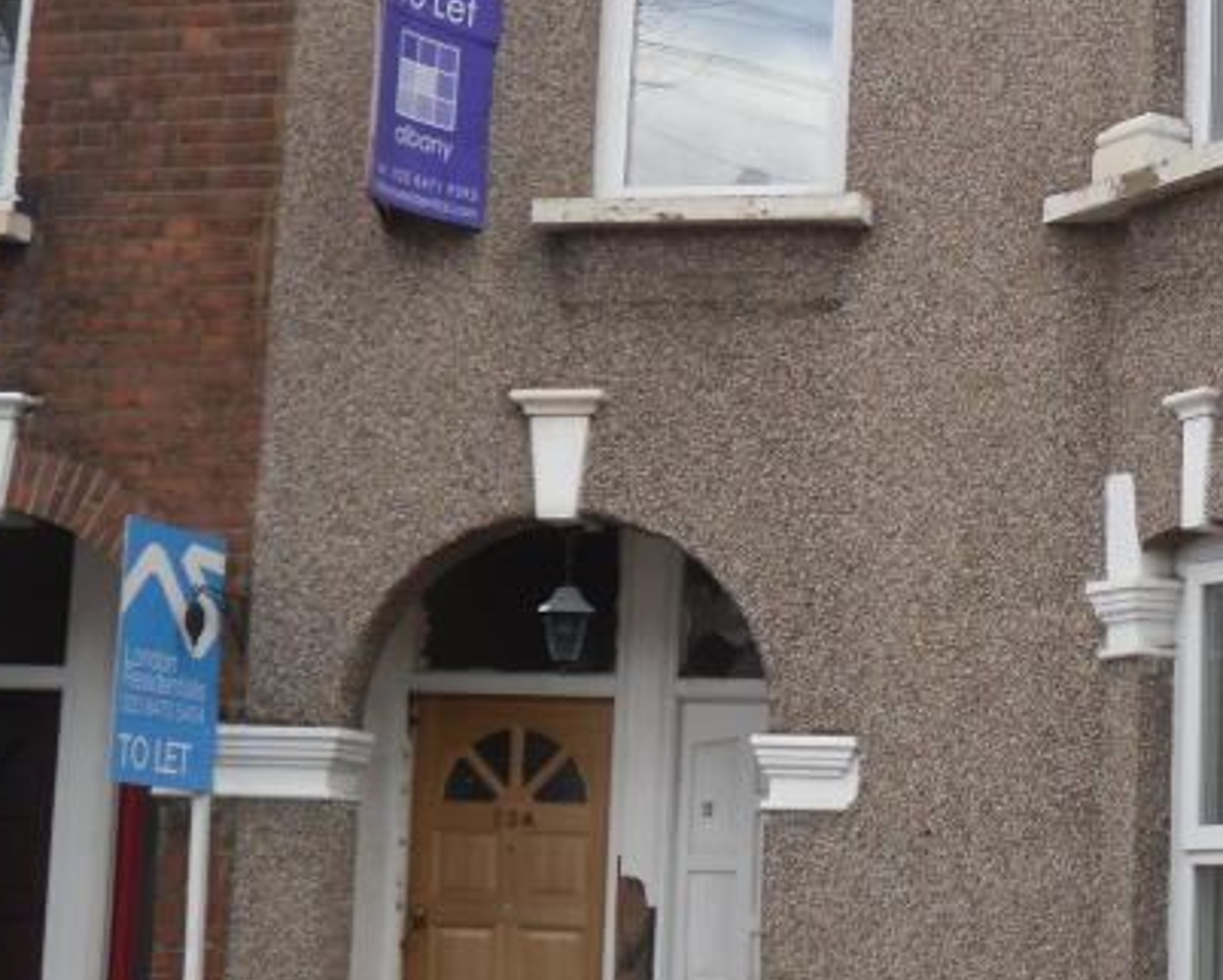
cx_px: 1223
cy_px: 320
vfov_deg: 17.6
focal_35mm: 87
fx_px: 3151
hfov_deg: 21.2
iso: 100
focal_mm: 6.3
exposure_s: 1/90
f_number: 3
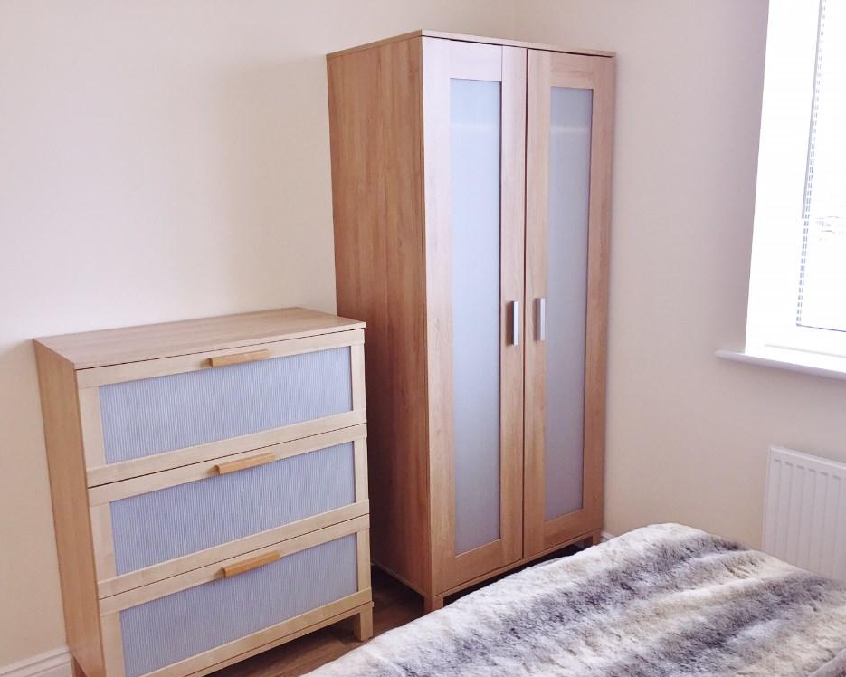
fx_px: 776
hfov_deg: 57.2
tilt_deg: -11.3
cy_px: 347
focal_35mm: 31
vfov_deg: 47.1
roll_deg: +0.9
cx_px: 419
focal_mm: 4.15
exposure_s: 1/33
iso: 64
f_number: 2.2
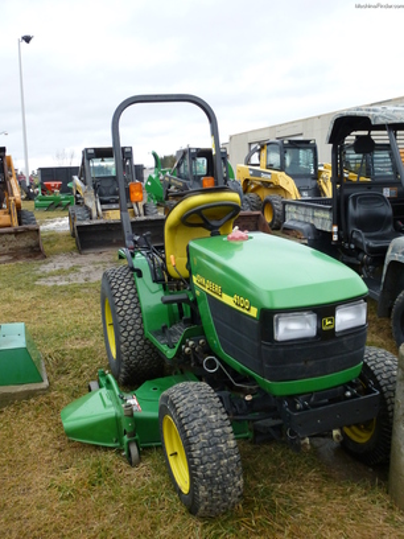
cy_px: 270
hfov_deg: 42.9
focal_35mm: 33
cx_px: 202
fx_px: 514
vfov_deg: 55.4
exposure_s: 1/400
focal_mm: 5.9
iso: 400
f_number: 3.6
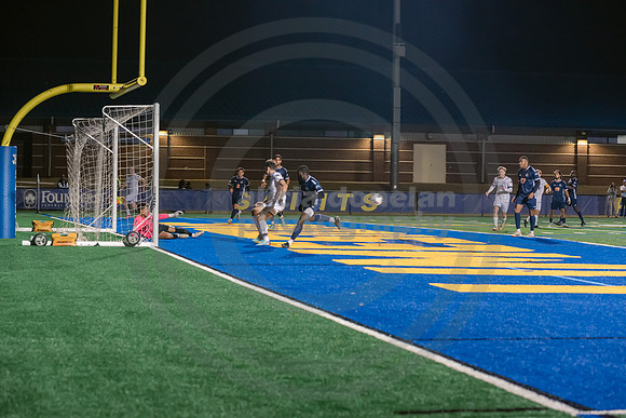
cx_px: 313
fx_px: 1739
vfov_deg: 13.7
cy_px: 209
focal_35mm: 100
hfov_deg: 20.4
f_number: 4
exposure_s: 1/400
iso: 3200
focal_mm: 100
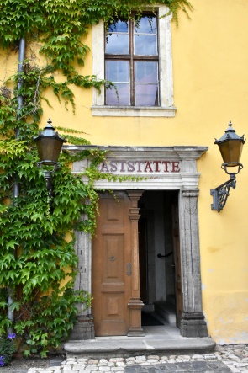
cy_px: 186
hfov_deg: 36.8
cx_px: 124
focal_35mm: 36
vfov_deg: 53.1
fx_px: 372
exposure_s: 1/2000
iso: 3200
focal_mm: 24
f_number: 11
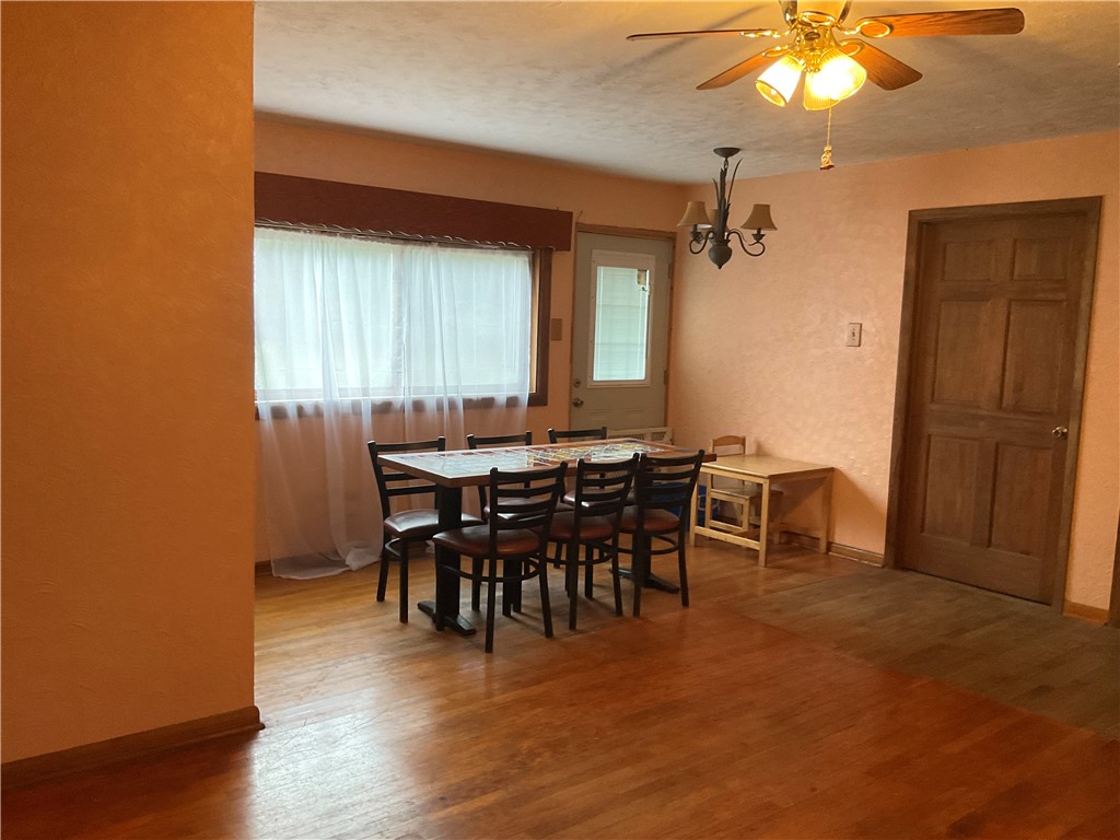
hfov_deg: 61.7
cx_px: 560
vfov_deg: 48.2
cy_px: 420
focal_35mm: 29
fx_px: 938
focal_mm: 3
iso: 250
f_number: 1.8
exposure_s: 1/60
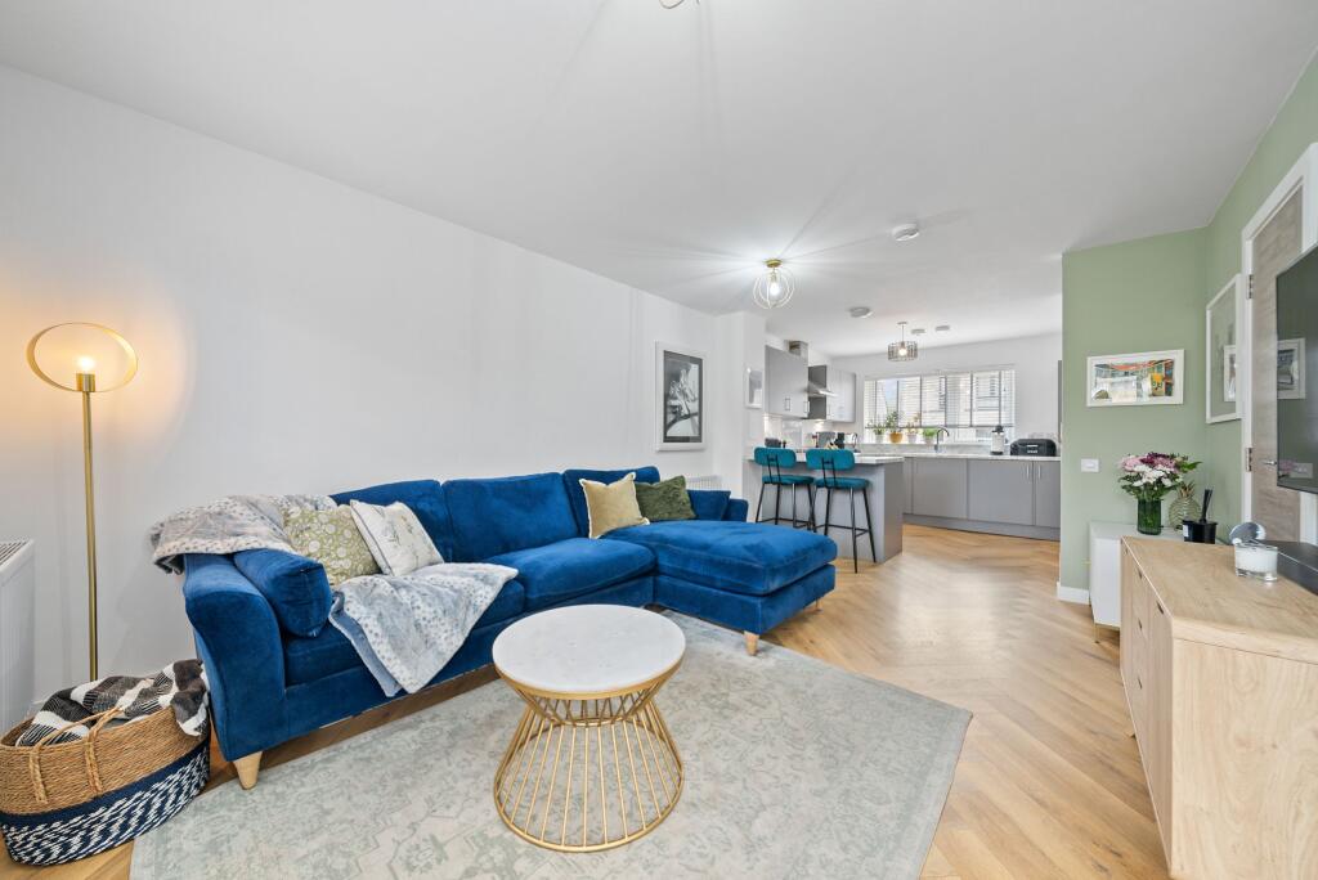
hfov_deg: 112.6
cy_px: 440
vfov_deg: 90.1
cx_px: 659
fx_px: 440
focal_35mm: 12
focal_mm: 12
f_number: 4
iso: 800
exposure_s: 1/15
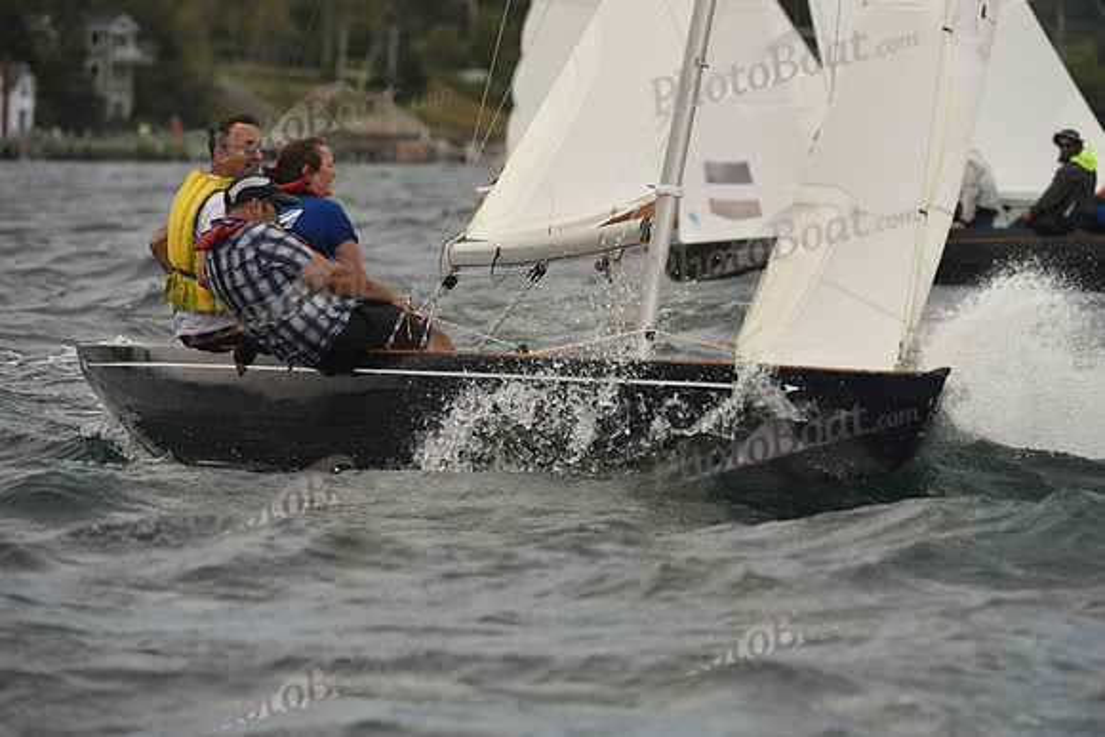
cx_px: 552
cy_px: 368
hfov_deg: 6.6
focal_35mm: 310
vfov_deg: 4.4
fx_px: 9517
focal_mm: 310
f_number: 6.3
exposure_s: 1/640
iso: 250
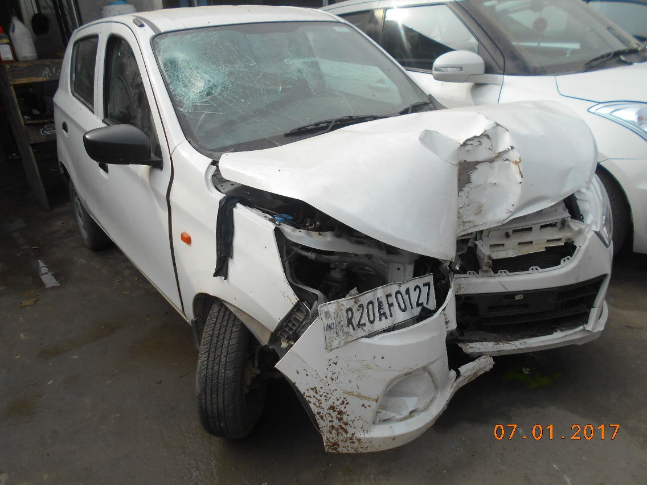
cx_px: 324
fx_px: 486
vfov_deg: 53.1
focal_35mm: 26
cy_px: 242
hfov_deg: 67.3
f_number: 3.2
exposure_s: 1/640
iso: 80
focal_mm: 4.6
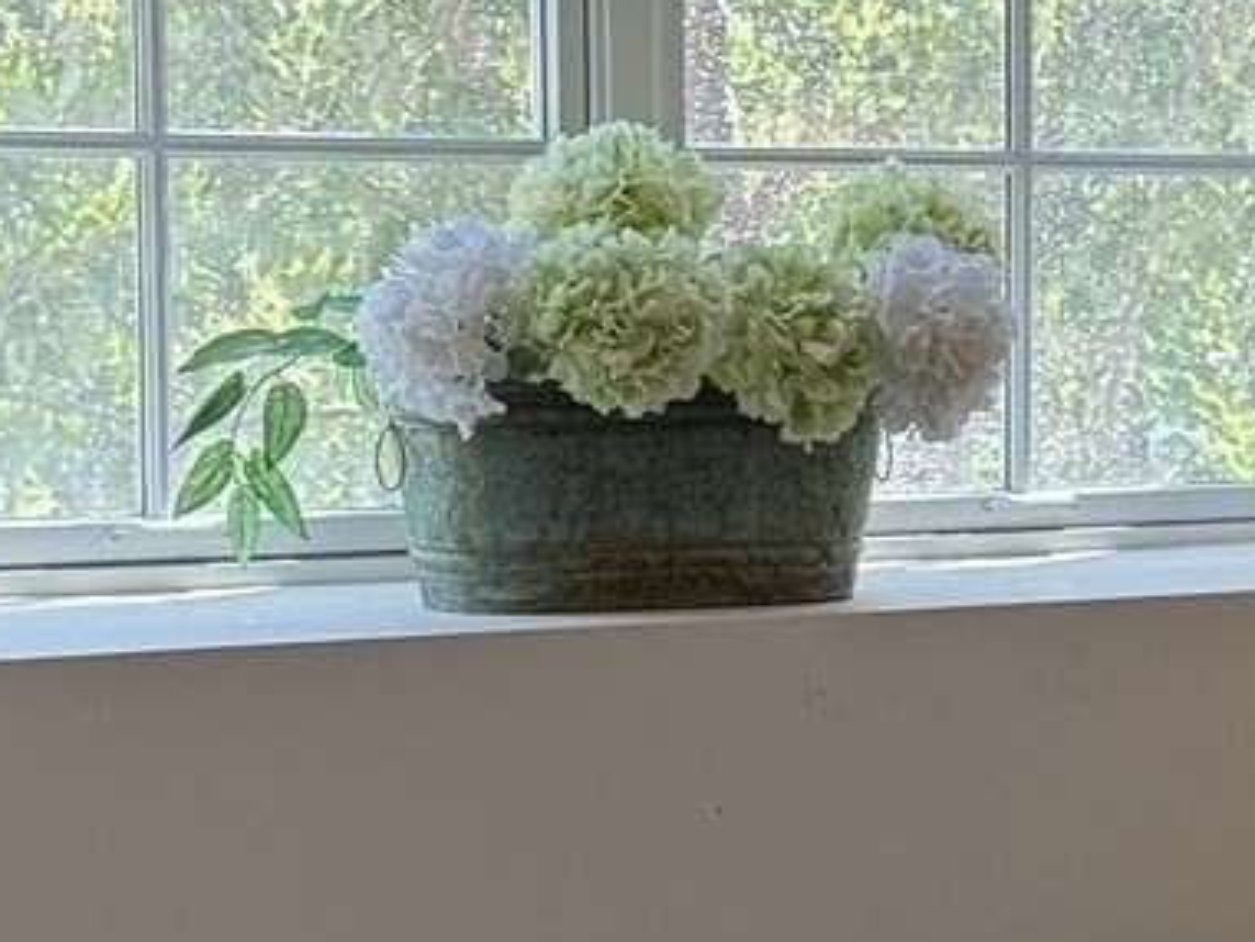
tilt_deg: -6.0
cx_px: 1696
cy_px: 616
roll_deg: -1.3
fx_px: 4678
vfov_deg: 11.5
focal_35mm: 129
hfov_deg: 14.5
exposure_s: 1/120
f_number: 1.78
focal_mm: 6.76
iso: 80
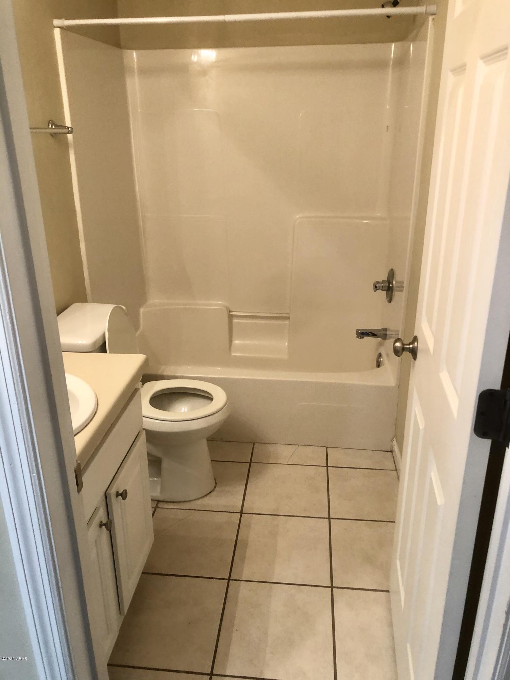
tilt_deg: -15.4
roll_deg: -1.5
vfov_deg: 63.4
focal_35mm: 28
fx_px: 550
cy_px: 340
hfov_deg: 49.7
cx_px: 255
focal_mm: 3.99
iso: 40
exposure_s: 1/15
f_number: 1.8
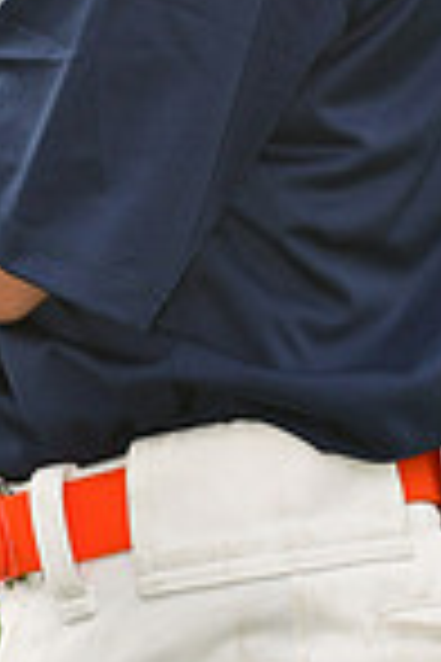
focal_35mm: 739
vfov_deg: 2.8
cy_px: -279
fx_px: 13578
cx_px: 34
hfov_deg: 1.9
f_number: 5
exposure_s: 1/640
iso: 200
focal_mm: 125
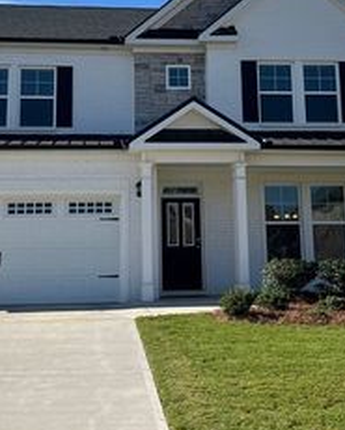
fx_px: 702
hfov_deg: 27.6
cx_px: 149
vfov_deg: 33.6
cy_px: 122
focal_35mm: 55
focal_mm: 5.1
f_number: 1.6
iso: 50
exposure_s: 1/3623
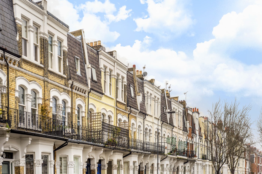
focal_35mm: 50
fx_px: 364
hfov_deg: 39.6
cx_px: 131
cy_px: 87
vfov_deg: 27.0
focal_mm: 50
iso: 200
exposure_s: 1/200
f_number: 8
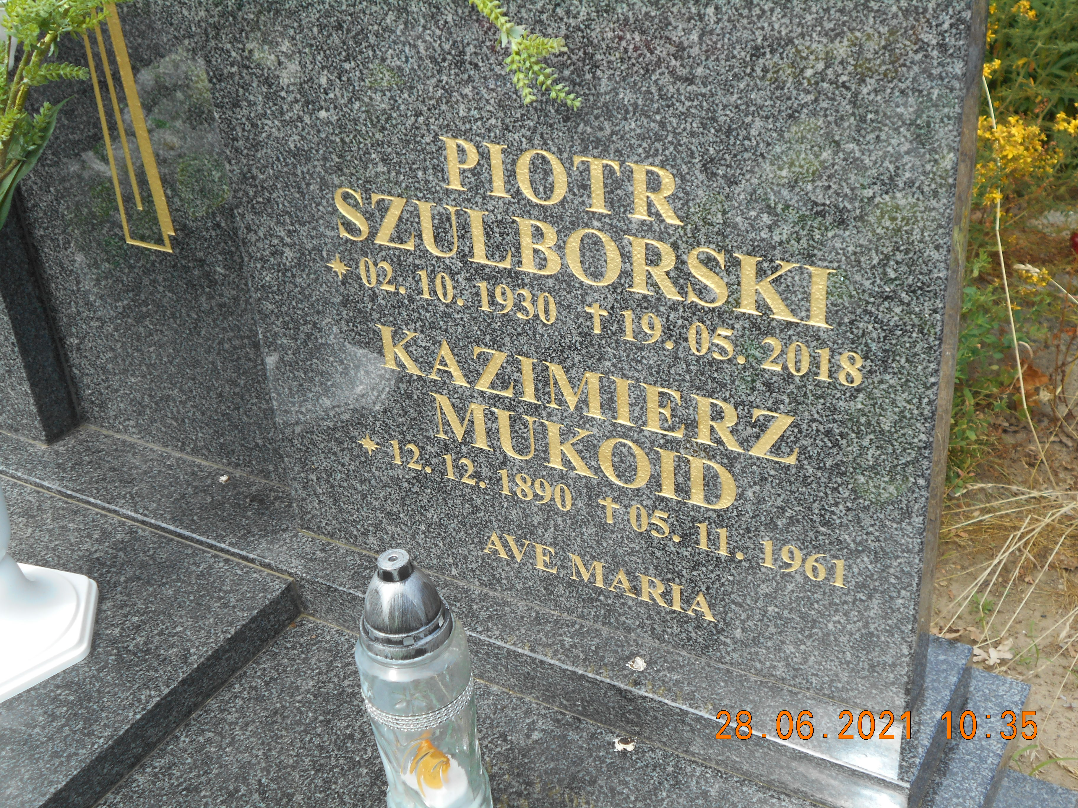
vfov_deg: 32.9
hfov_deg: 42.9
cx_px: 539
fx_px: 1370
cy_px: 404
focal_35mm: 44
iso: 80
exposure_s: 1/250
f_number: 4.2
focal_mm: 7.7
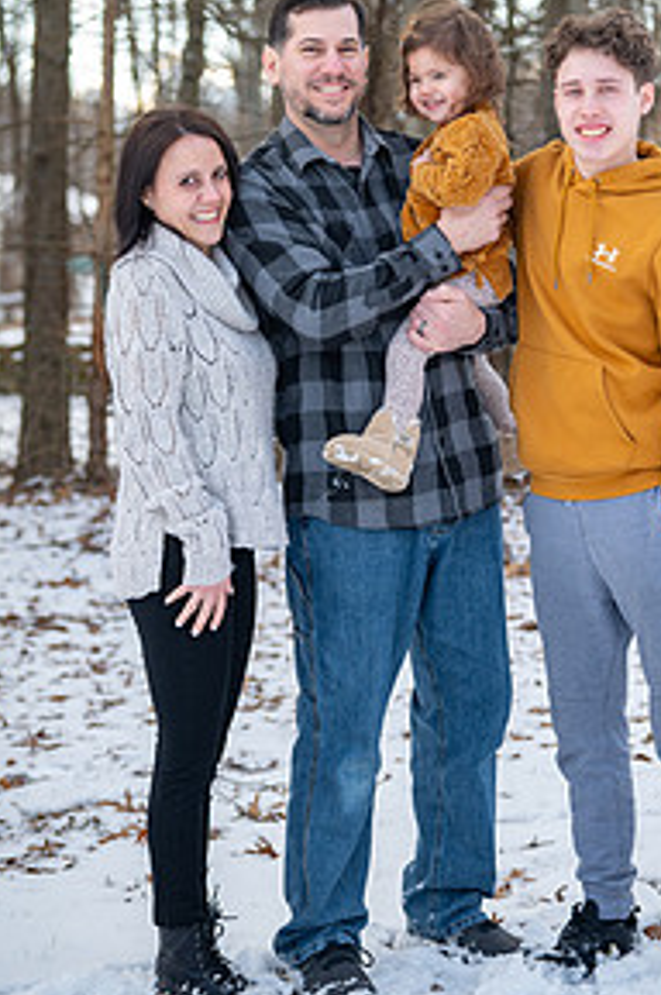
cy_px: 320
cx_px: 415
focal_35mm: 109
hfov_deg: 12.5
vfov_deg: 18.7
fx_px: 3009
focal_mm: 70
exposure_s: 1/500
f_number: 3.5
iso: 320
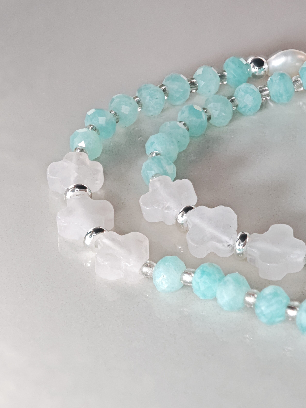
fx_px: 1179
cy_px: 204
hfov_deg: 14.8
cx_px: 153
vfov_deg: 19.6
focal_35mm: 100
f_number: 1.8
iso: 250
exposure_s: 1/100
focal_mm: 11.5
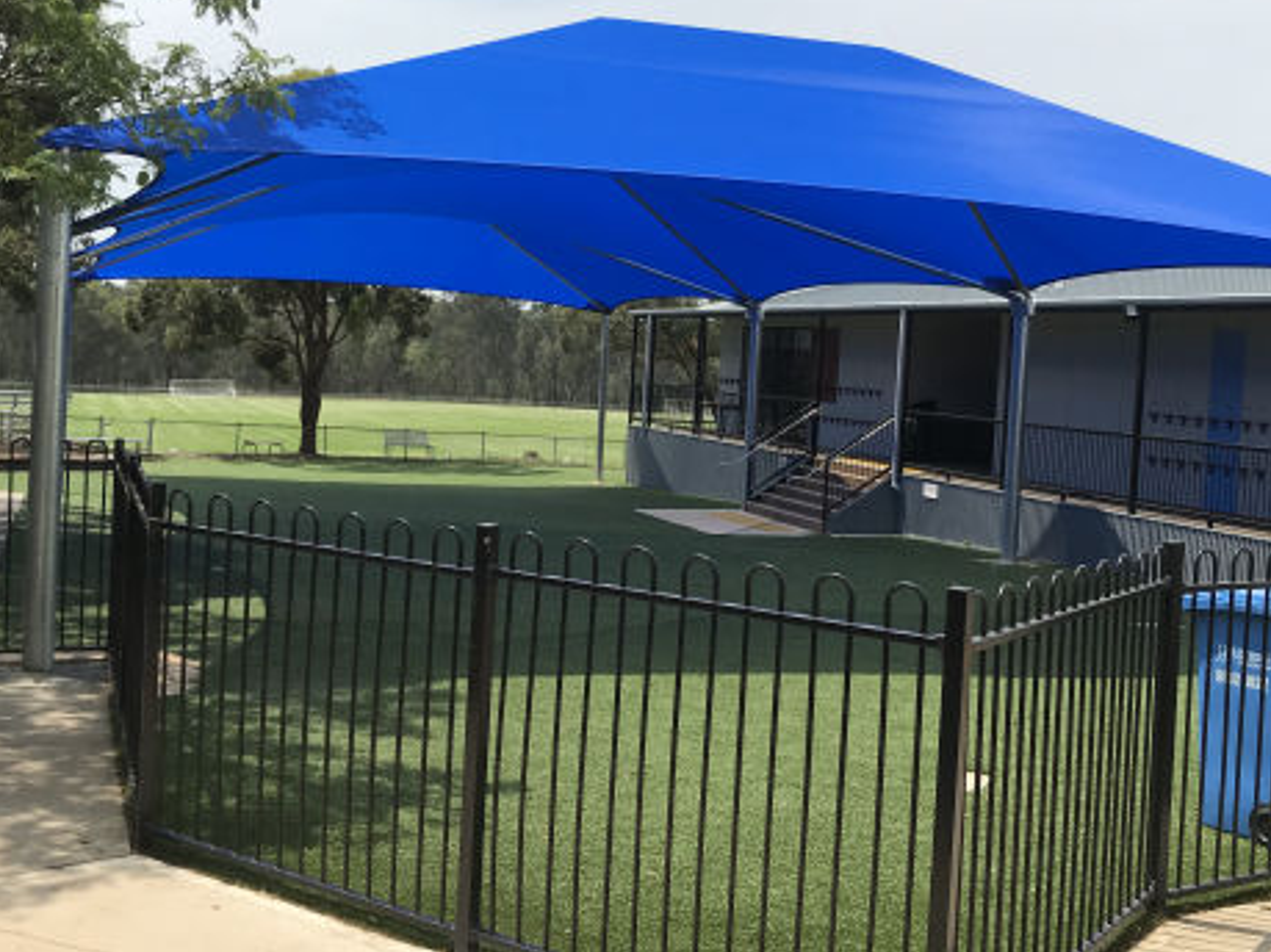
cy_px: 390
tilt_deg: -2.1
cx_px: 631
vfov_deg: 35.0
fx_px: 1505
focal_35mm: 41
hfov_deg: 45.8
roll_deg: -2.5
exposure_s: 1/2817
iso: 20
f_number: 1.8
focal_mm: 3.99
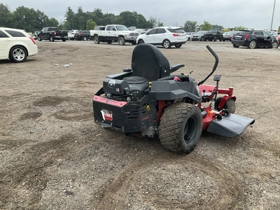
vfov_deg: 48.2
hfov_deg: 61.7
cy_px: 105
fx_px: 235
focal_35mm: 29
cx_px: 140
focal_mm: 3
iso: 20
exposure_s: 1/122
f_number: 1.8
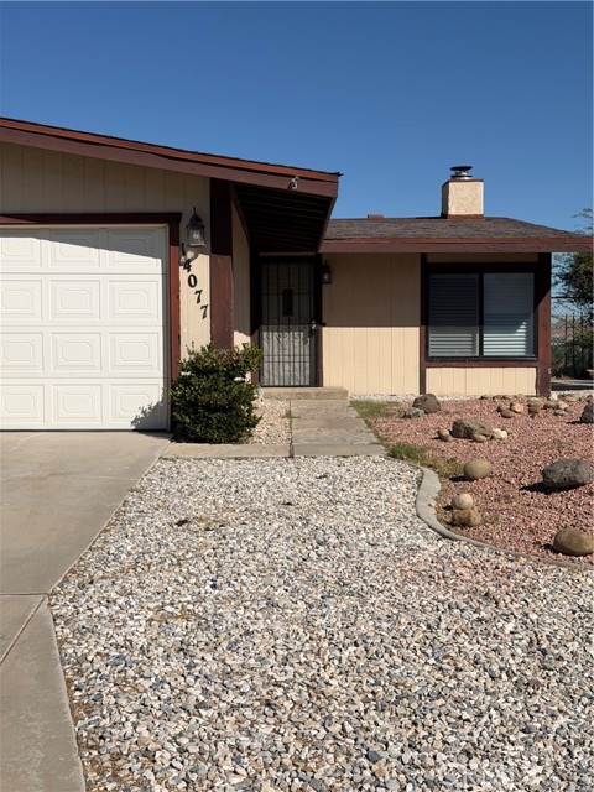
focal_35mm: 48
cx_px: 297
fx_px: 1098
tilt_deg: -2.4
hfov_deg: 30.3
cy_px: 396
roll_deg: -0.2
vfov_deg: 39.7
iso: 64
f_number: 1.78
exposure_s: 1/11364
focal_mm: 6.76
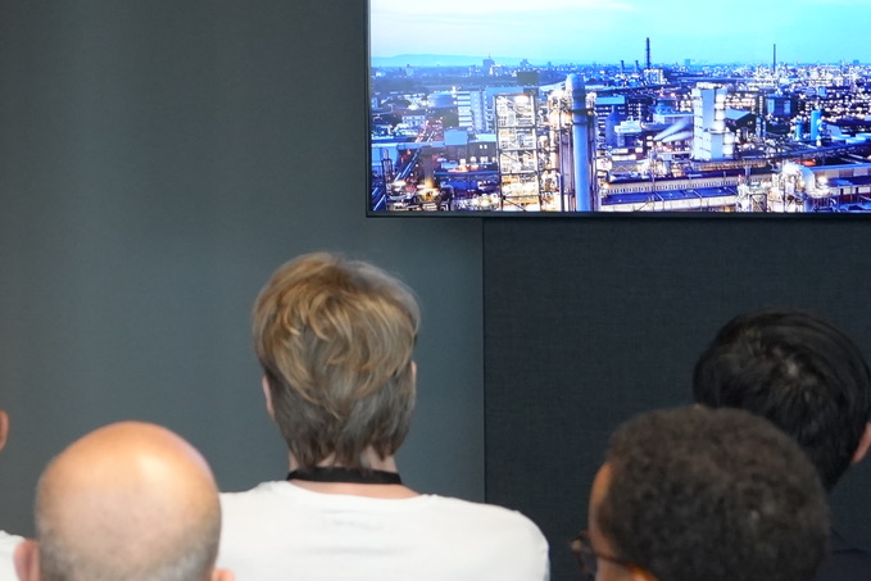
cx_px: -133
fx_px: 2710
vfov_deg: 12.1
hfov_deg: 17.5
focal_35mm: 112
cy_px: 29
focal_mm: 33
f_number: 4
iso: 2000
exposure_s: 1/160
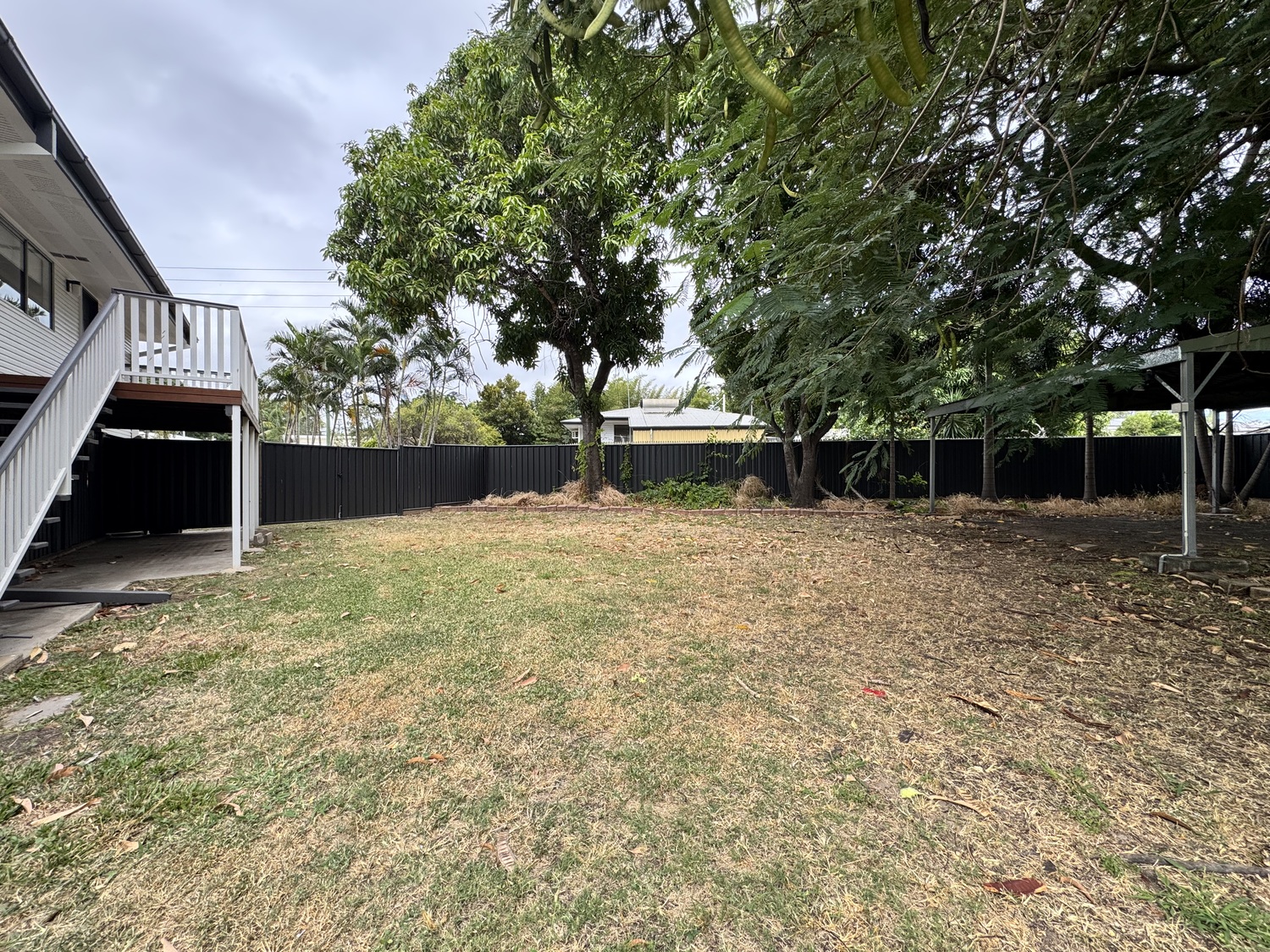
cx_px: 635
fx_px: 514
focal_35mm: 14
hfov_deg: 102.1
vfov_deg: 85.7
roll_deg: +1.2
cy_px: 476
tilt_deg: -0.1
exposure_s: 1/407
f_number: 2.2
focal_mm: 2.22
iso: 40
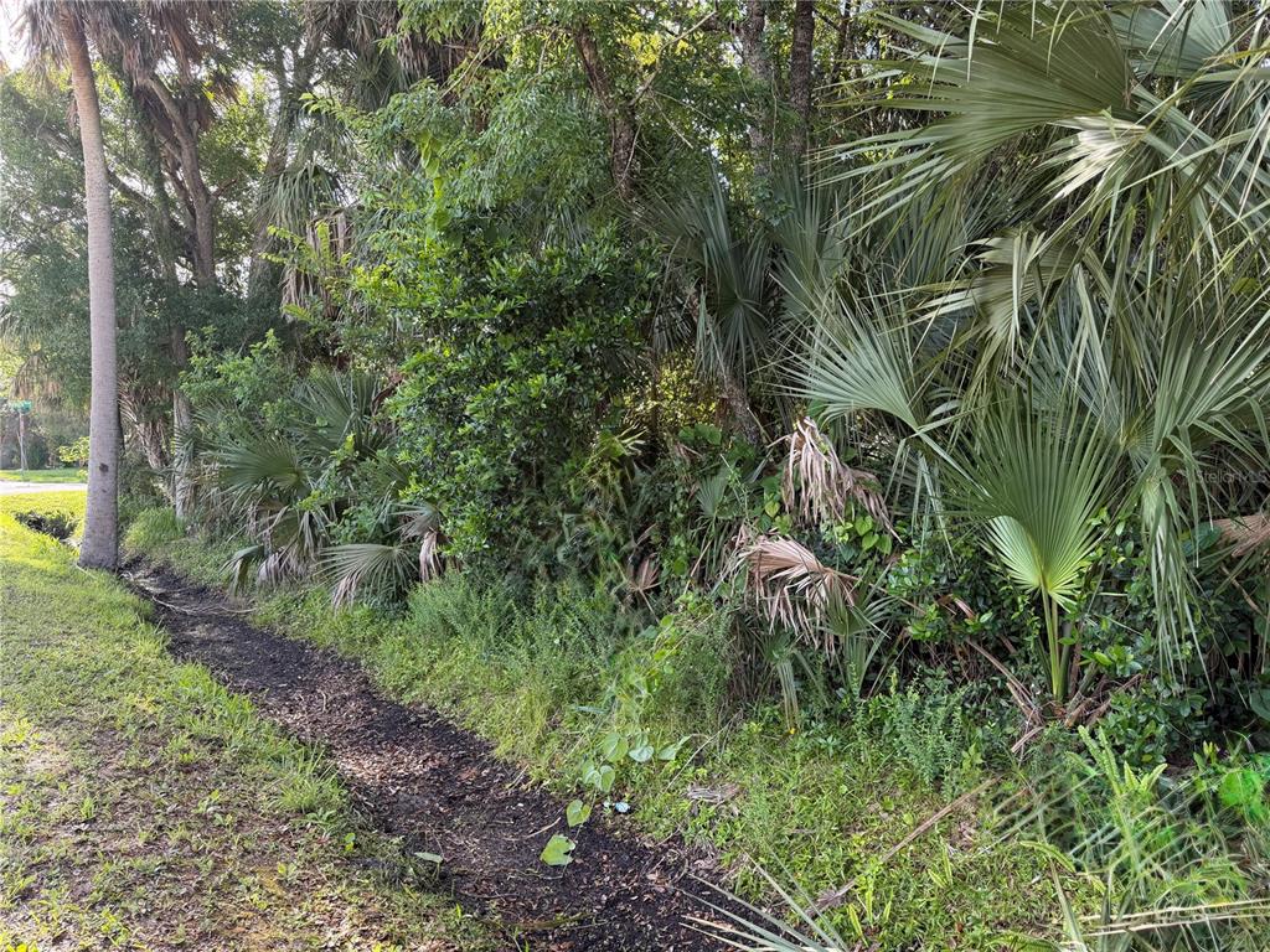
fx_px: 881
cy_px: 476
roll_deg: +0.8
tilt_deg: -2.6
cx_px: 635
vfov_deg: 56.8
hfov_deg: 71.6
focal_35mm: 24
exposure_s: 1/347
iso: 100
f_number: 1.78
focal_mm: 6.76
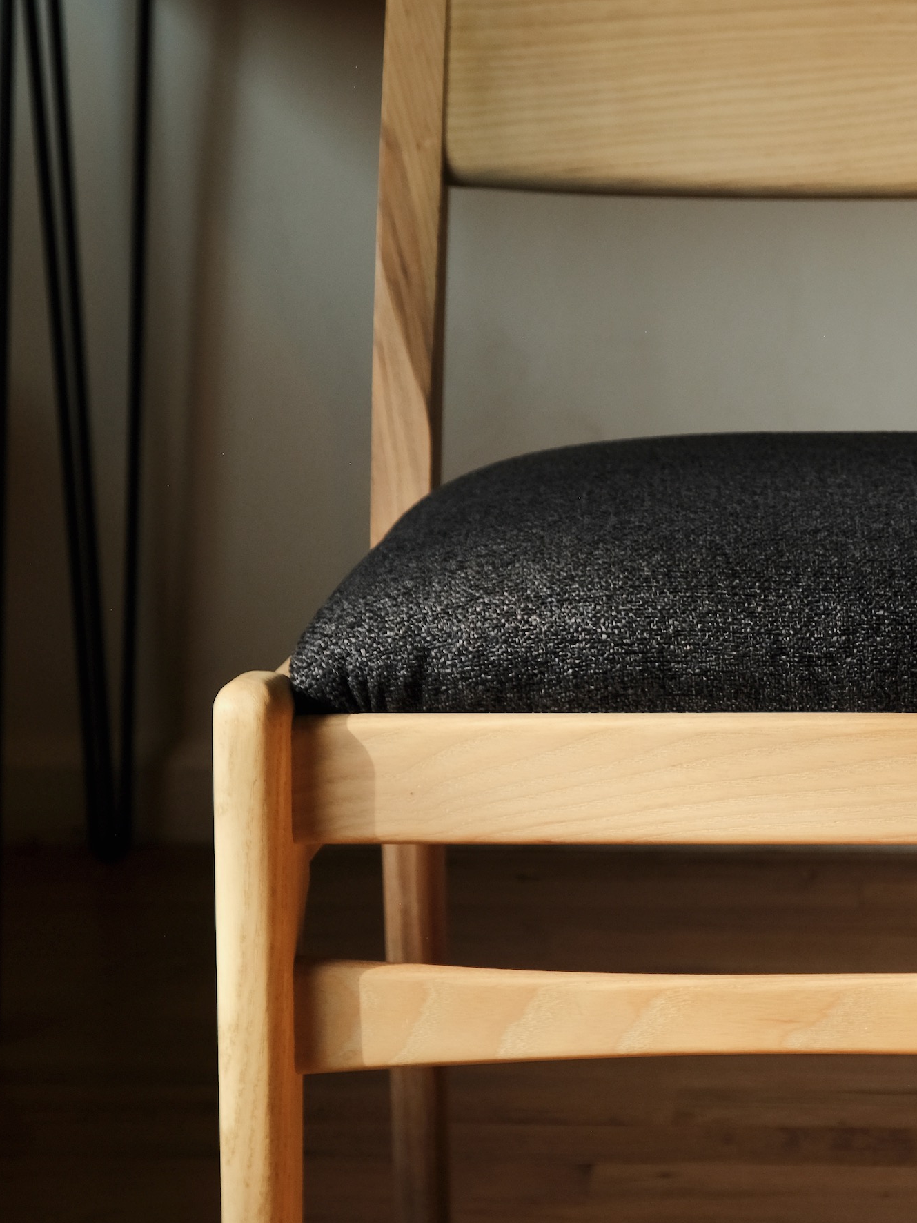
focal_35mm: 84
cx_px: 821
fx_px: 2967
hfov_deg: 17.3
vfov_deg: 23.3
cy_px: 711
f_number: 4.5
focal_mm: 28.9
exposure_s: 1/40
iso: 320
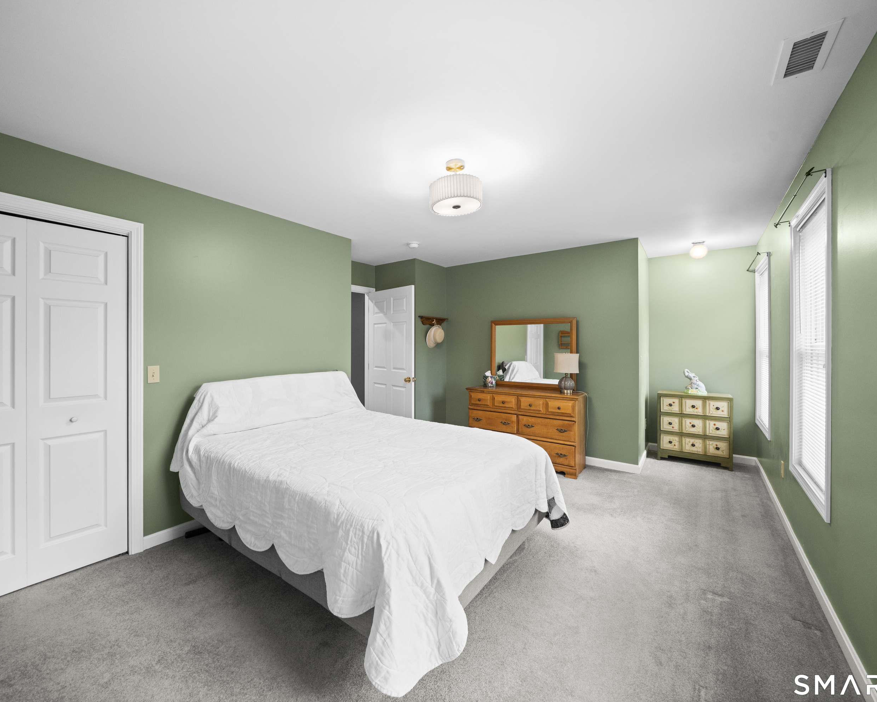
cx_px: 411
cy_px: 340
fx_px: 363
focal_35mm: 14
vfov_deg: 88.0
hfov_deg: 100.6
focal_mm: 12
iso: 400
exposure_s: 1/8
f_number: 7.1
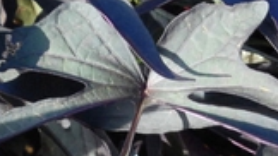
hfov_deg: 4.7
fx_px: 3375
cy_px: 217
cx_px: 19
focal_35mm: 458
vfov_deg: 2.6
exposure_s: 1/160
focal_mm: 46
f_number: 6.3
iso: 400
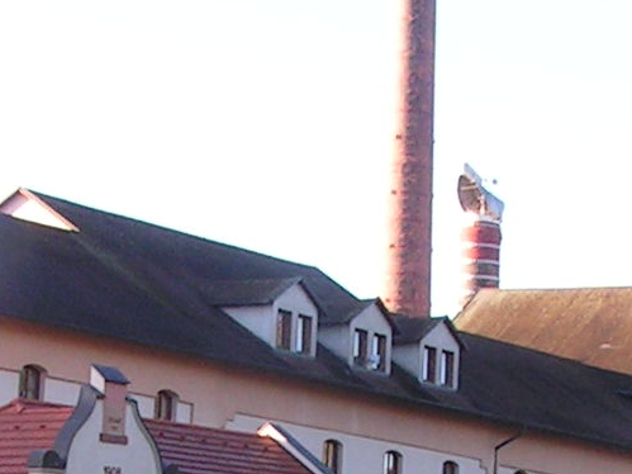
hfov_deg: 11.4
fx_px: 3158
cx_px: 298
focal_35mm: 173
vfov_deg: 8.5
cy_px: 596
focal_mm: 6.3
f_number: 5.6
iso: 50
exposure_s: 1/50
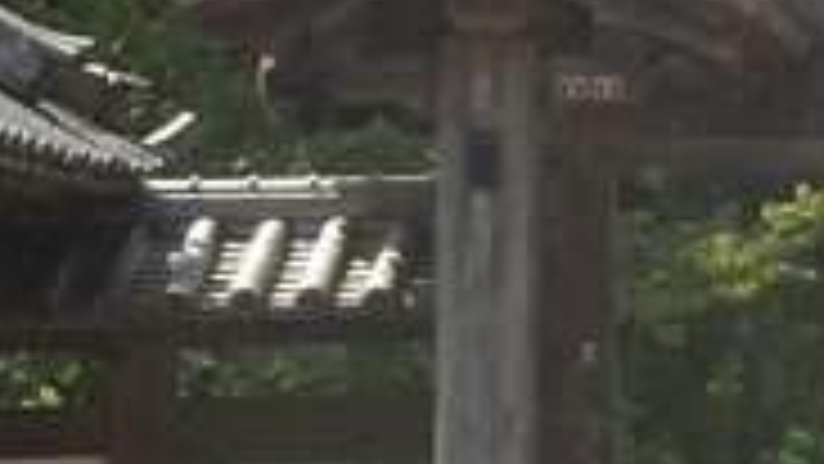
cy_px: 246
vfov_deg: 4.4
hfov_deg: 7.8
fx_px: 6009
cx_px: 1058
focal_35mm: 275
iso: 80
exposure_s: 1/200
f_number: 4.5
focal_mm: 11.32
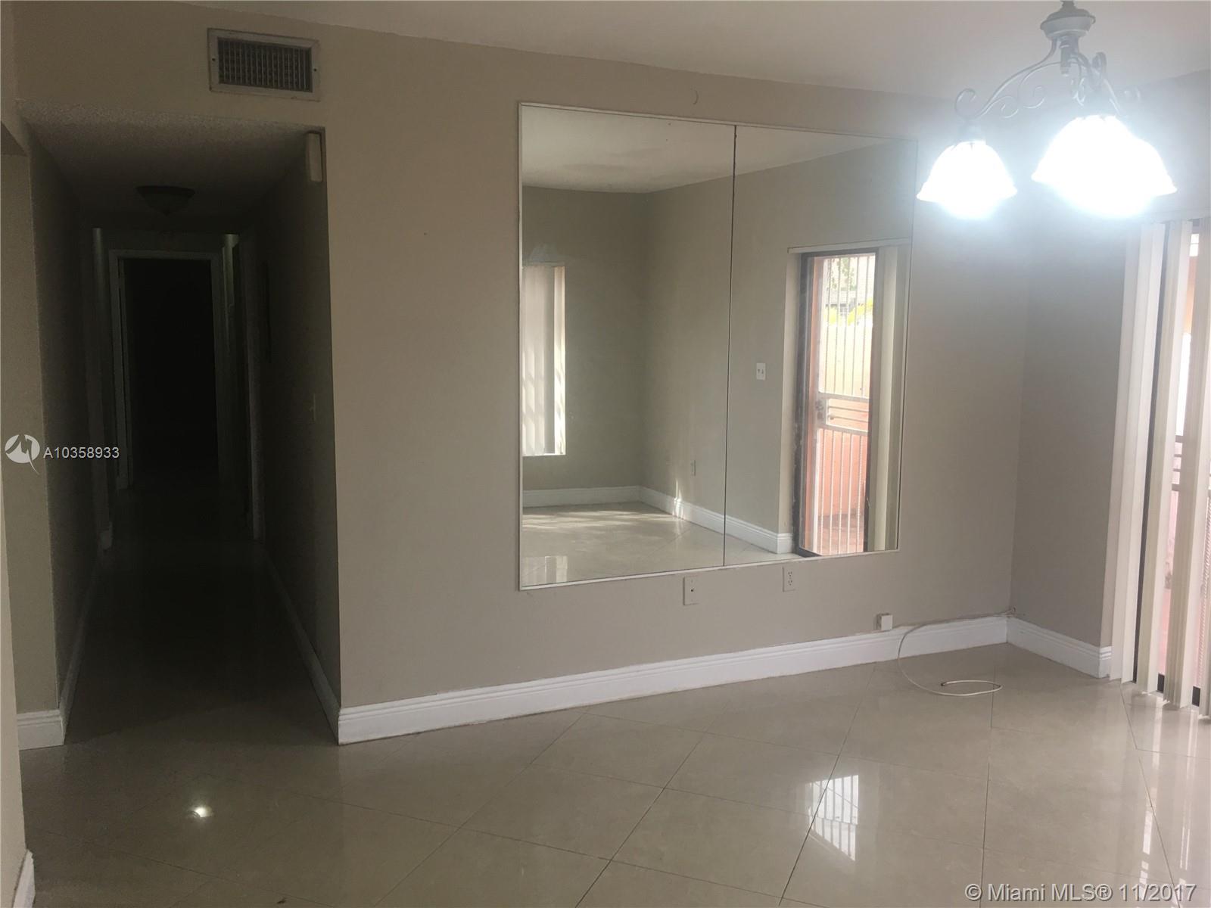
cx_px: 606
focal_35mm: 29
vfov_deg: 48.2
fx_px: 1015
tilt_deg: -7.2
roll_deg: -1.1
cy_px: 454
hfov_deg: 61.7
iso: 32
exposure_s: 1/33
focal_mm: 4.15
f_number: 2.2
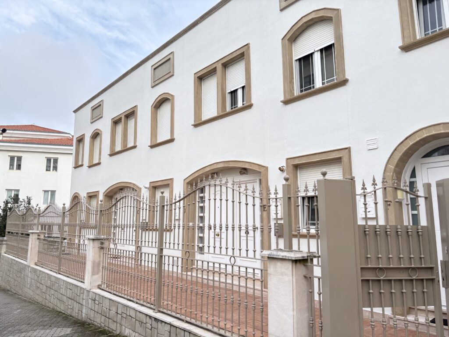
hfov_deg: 67.3
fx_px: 337
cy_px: 168
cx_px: 224
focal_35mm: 26
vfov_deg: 53.1
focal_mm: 5.96
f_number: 1.6
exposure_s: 1/1001
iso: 64
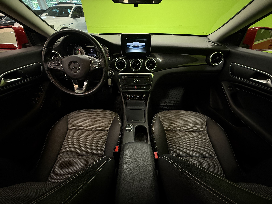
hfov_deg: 102.1
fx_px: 110
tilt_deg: -38.5
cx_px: 136
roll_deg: -0.3
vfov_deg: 85.7
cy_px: 102
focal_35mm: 14
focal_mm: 2.22
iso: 500
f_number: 2.2
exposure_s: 1/50
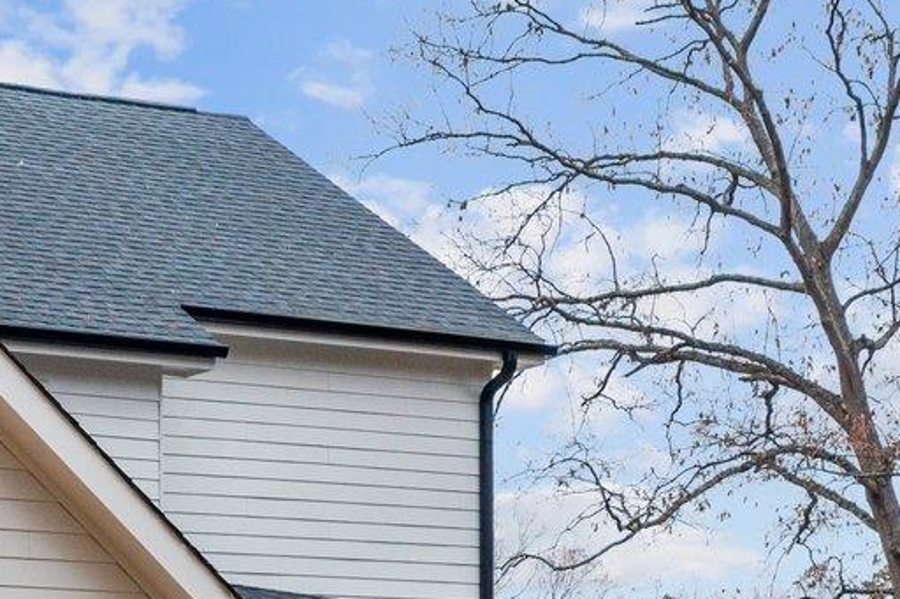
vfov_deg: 11.8
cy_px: 838
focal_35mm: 112
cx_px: -97
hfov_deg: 17.6
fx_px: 2799
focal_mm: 10.26
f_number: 3.2
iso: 100
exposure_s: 1/50
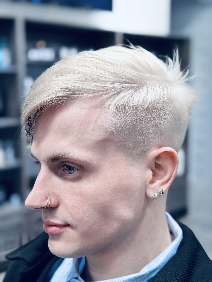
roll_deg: +1.4
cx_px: 106
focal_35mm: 48
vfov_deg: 39.7
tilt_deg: -6.2
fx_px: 392
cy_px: 141
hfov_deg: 30.3
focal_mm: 6.76
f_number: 1.78
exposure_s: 1/120
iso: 125
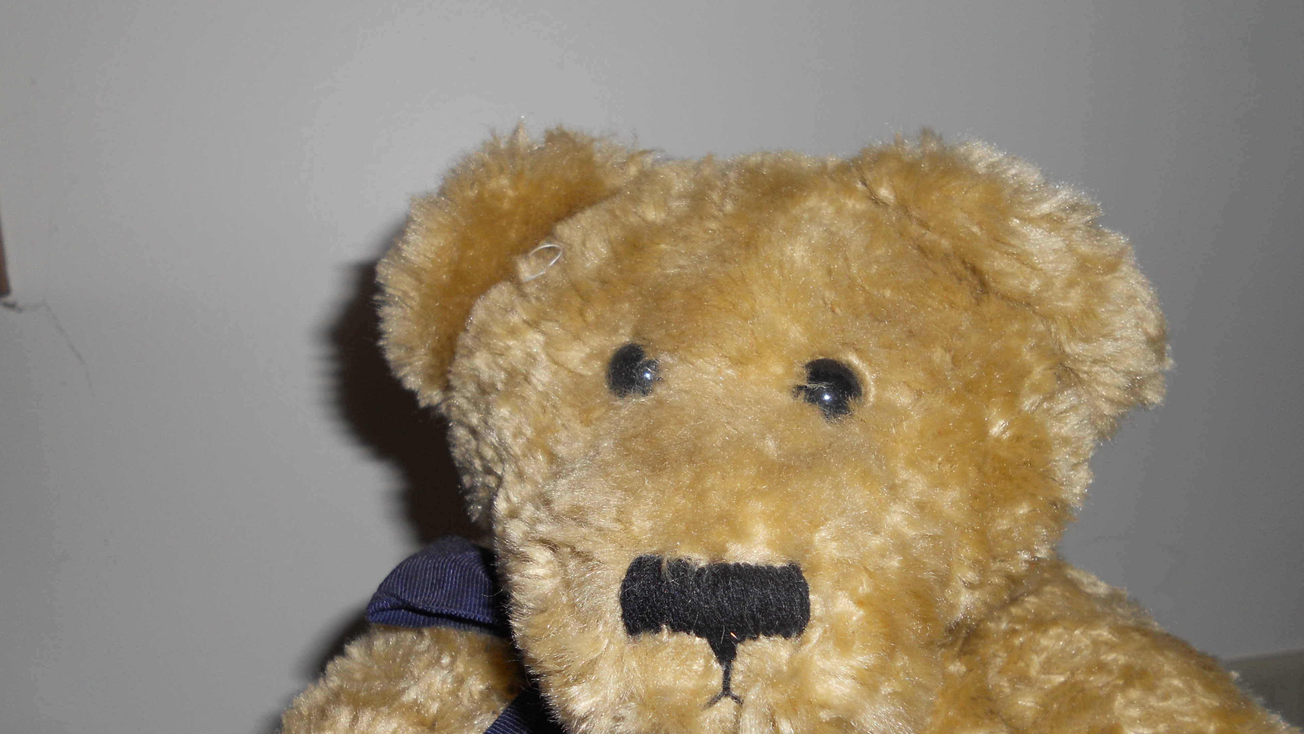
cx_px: 666
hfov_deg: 55.3
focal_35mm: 36
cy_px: 470
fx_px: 1245
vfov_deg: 32.6
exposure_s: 1/25
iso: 80
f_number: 8.8
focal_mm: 5.8
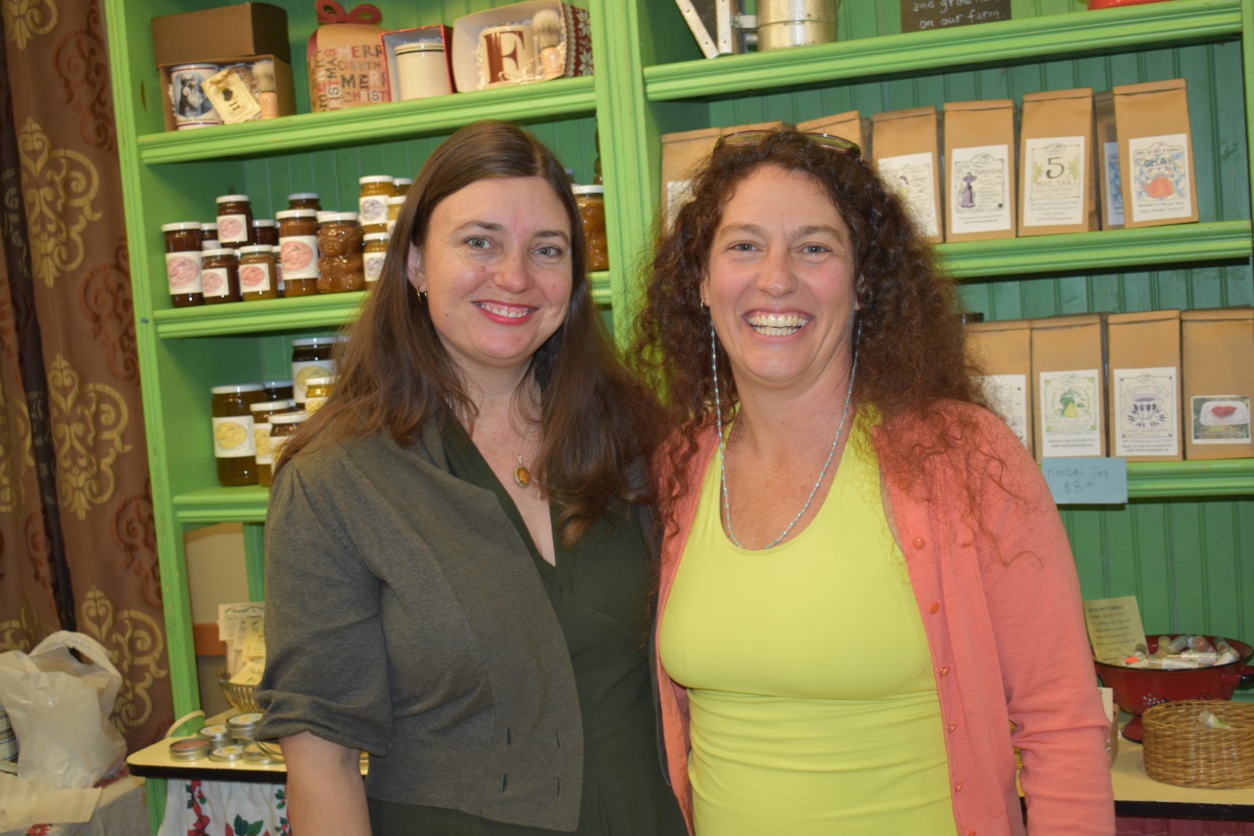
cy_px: 418
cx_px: 627
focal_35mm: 45
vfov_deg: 29.9
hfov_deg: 43.6
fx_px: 1567
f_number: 5
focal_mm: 30
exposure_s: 1/100
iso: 800
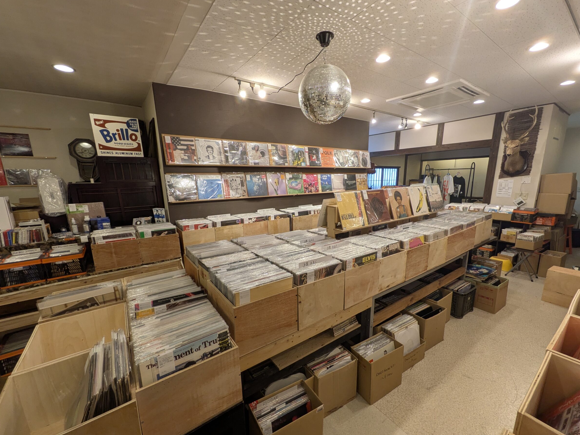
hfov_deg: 98.1
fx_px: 251
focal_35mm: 15
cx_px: 300
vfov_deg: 81.7
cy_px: 230
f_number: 2.2
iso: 135
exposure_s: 1/60
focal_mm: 1.85
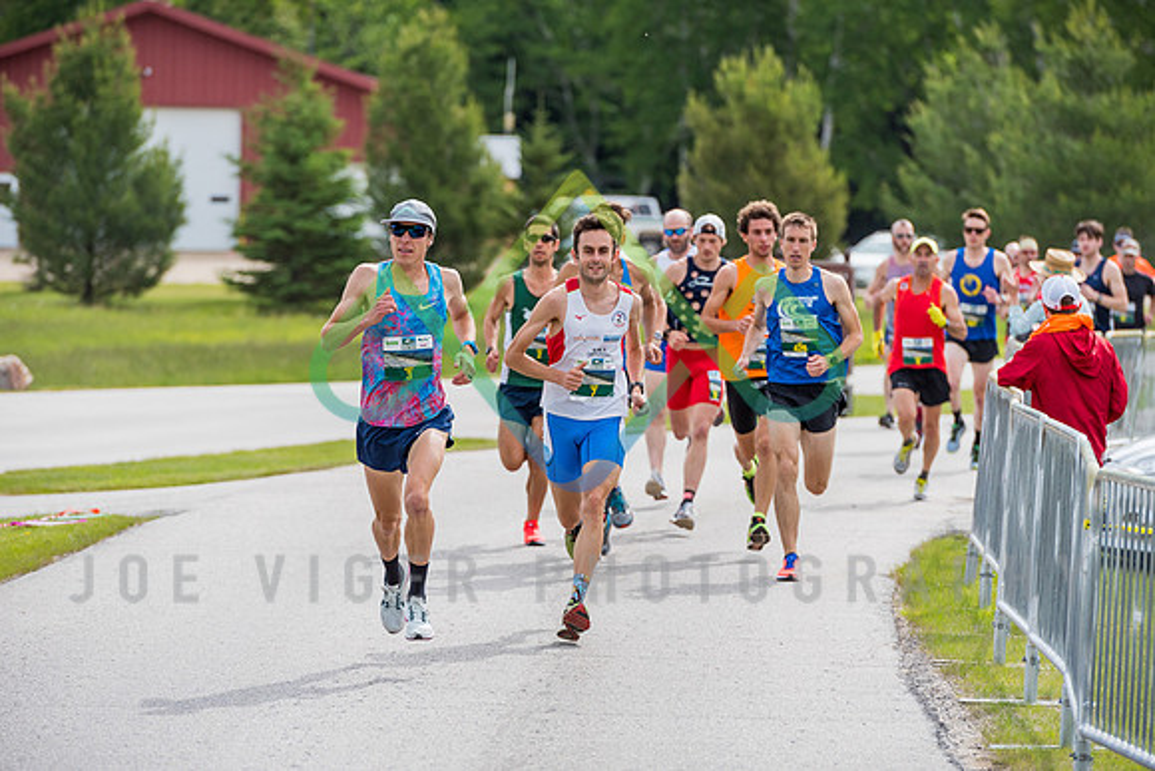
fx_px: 6487
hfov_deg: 10.2
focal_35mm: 202
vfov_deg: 6.8
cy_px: 386
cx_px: 578
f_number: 4.5
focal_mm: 200
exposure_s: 1/3200
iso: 400
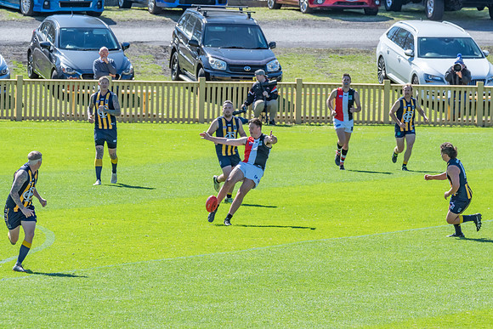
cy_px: 164
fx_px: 7396
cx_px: 246
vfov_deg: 2.5
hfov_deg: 3.8
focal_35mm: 540
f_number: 14
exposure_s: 1/640
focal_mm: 360
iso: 800
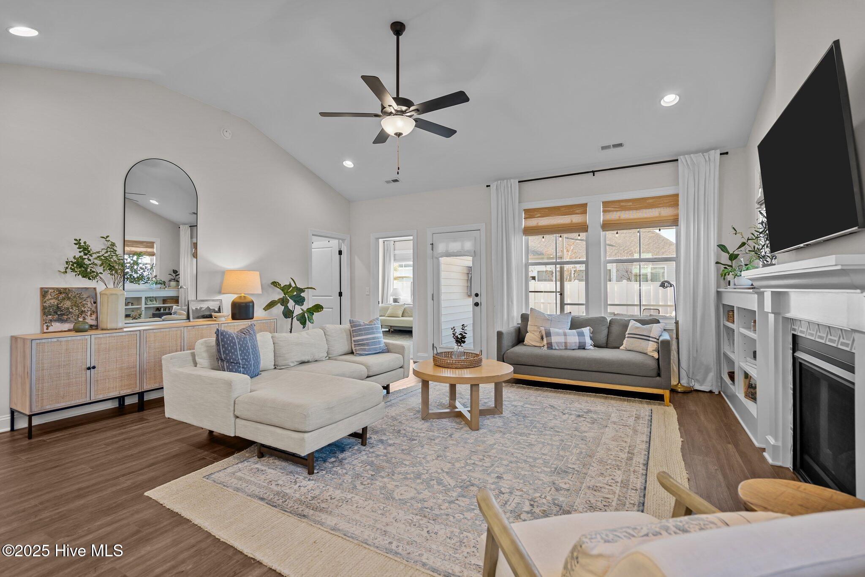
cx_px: 432
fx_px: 384
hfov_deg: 96.7
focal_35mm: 16
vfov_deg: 73.7
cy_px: 288
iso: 320
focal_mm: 16
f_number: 4
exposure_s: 1/6
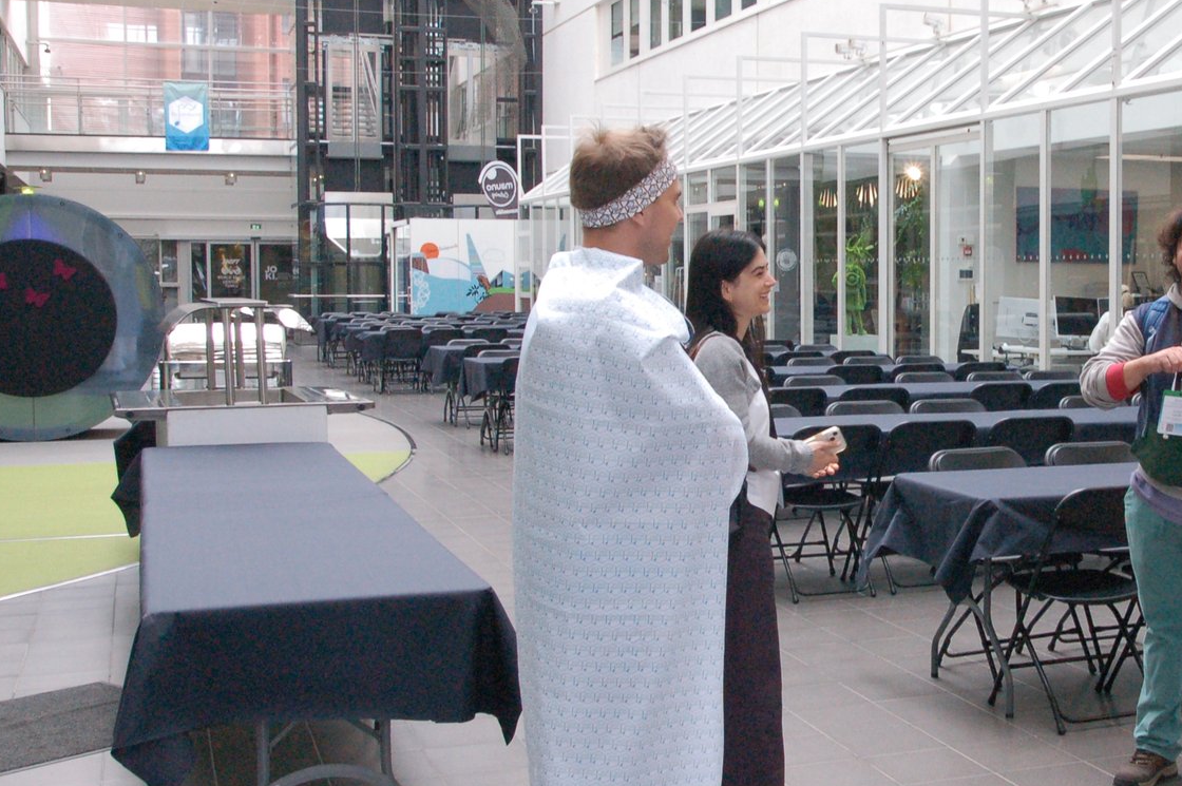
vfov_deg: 26.5
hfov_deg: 37.7
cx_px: 929
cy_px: 383
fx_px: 1670
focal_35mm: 51
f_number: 11
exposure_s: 1/125
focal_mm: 19
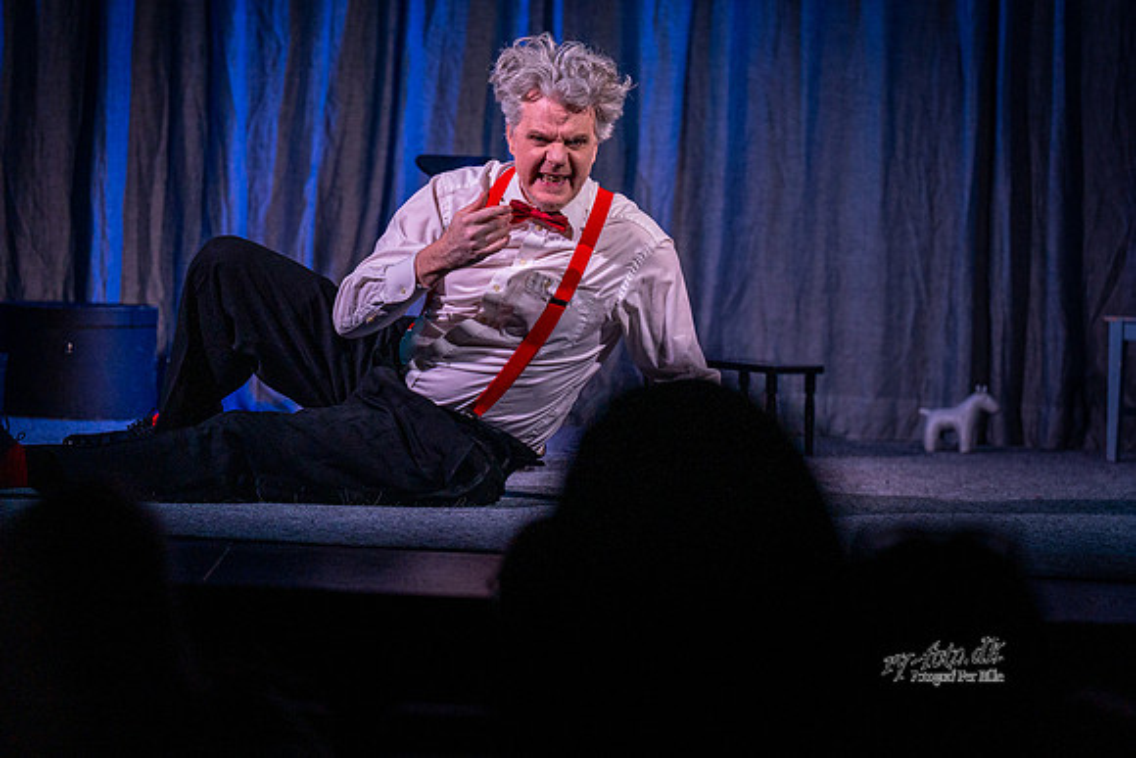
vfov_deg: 8.7
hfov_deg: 13.0
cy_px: 347
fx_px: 4990
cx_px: 625
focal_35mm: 158
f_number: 2.8
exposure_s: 1/200
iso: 4000
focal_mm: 143
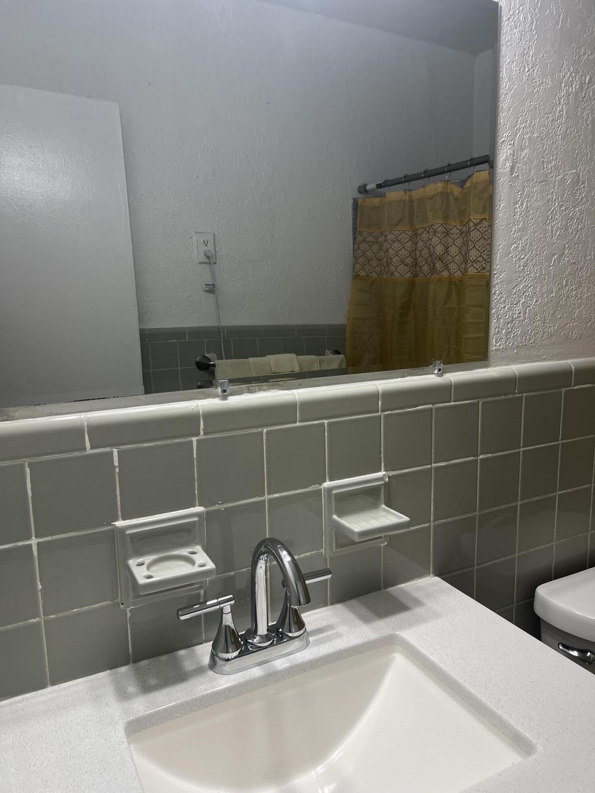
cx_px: 298
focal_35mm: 26
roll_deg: +0.5
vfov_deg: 67.3
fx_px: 596
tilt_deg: -10.3
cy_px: 396
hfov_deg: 53.1
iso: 80
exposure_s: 1/120
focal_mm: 5.7
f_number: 1.5
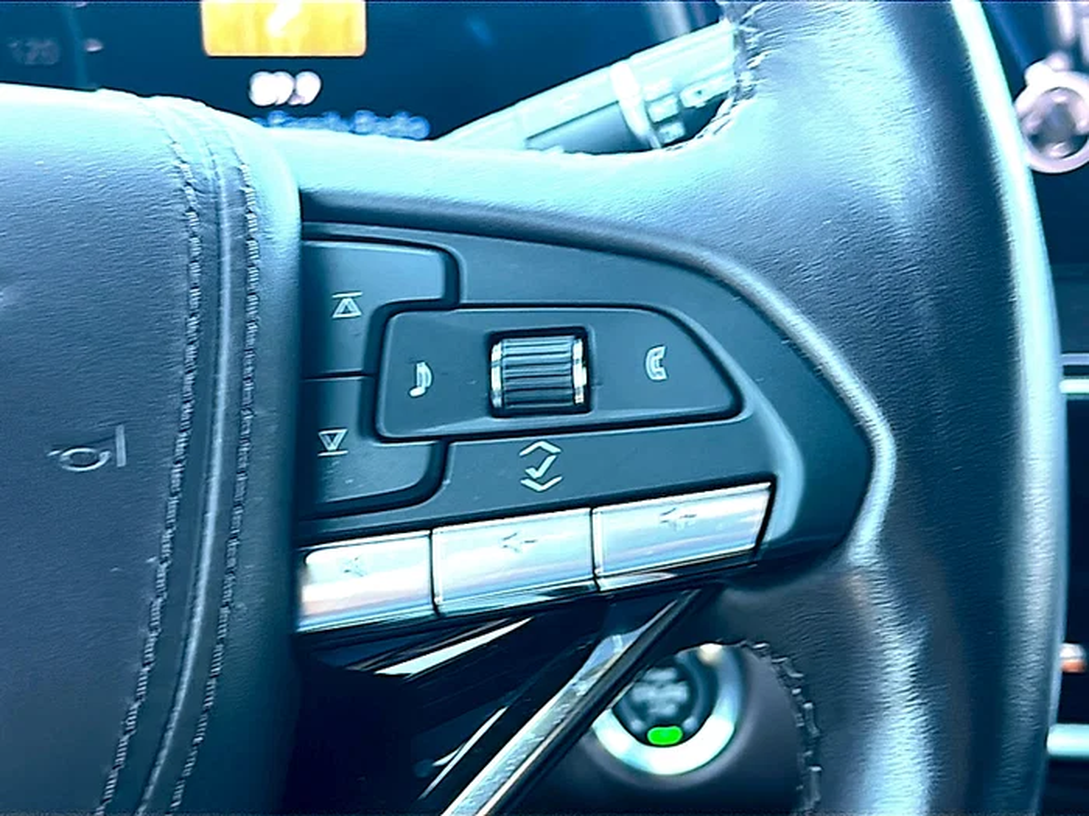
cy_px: 408
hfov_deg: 39.7
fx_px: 1510
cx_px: 544
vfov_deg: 30.3
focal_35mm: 48
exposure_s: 1/54
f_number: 1.78
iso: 64
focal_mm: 6.86
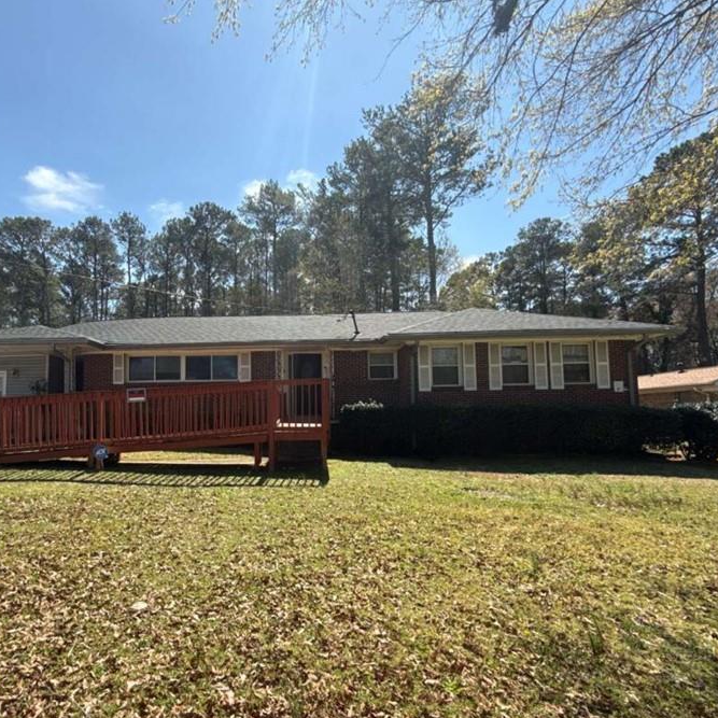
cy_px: 394
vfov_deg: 77.5
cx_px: 280
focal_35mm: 19
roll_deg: +0.6
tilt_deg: +4.0
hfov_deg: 76.6
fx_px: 446
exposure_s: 1/1068
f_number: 2.2
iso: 64
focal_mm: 2.22
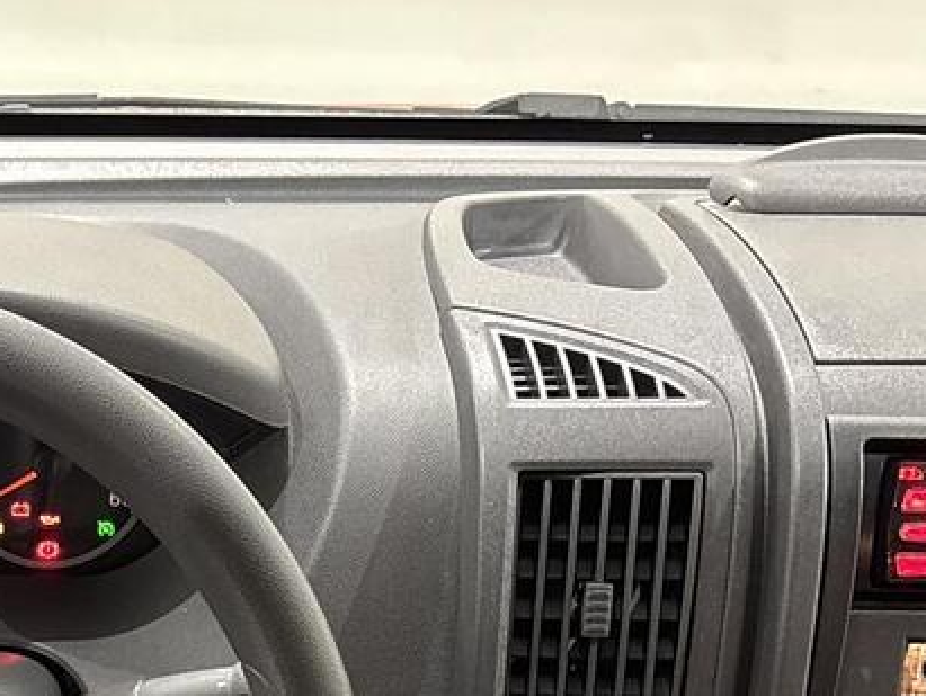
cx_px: -192
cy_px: 1174
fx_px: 2436
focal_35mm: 91
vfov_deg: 14.6
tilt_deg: -50.1
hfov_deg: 20.1
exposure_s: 1/50
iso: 400
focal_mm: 5.96
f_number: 1.6
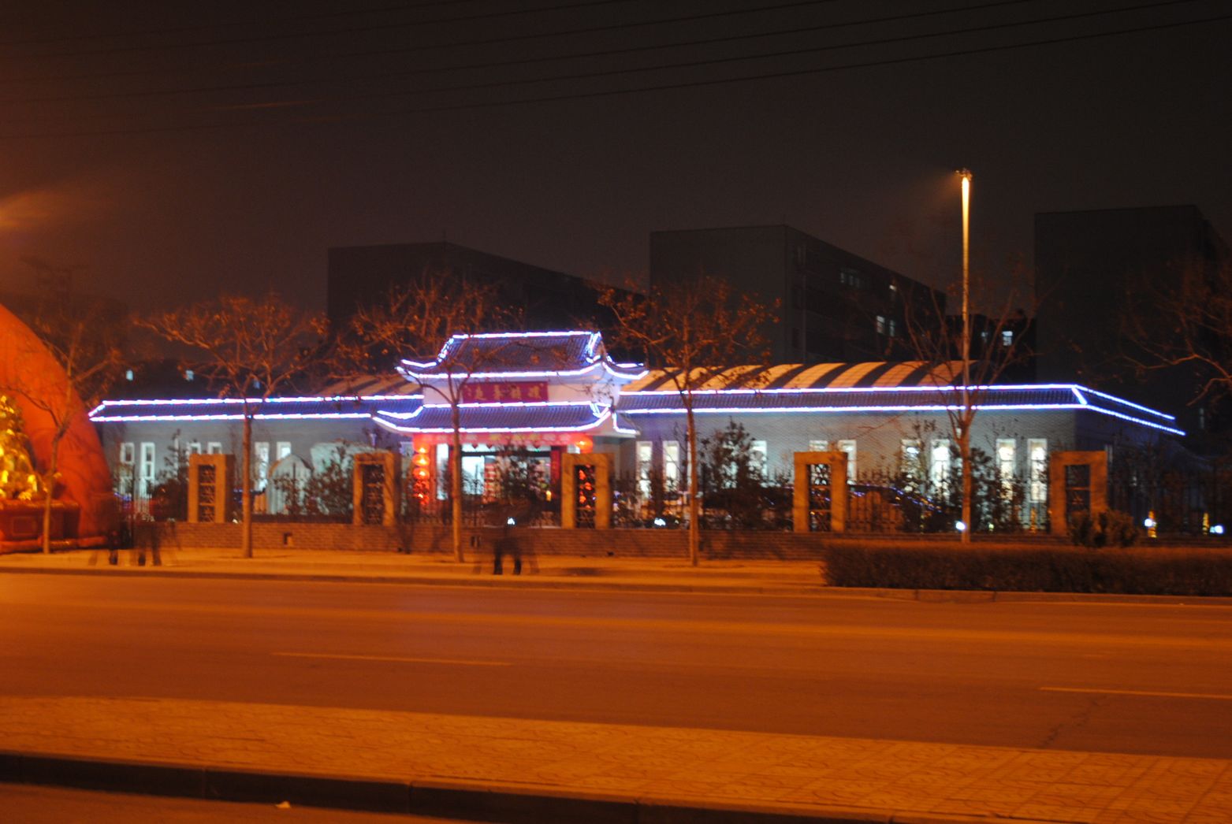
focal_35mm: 54
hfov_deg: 36.8
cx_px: 616
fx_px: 1850
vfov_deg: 25.1
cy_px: 412
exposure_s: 1
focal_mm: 36
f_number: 5
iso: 400
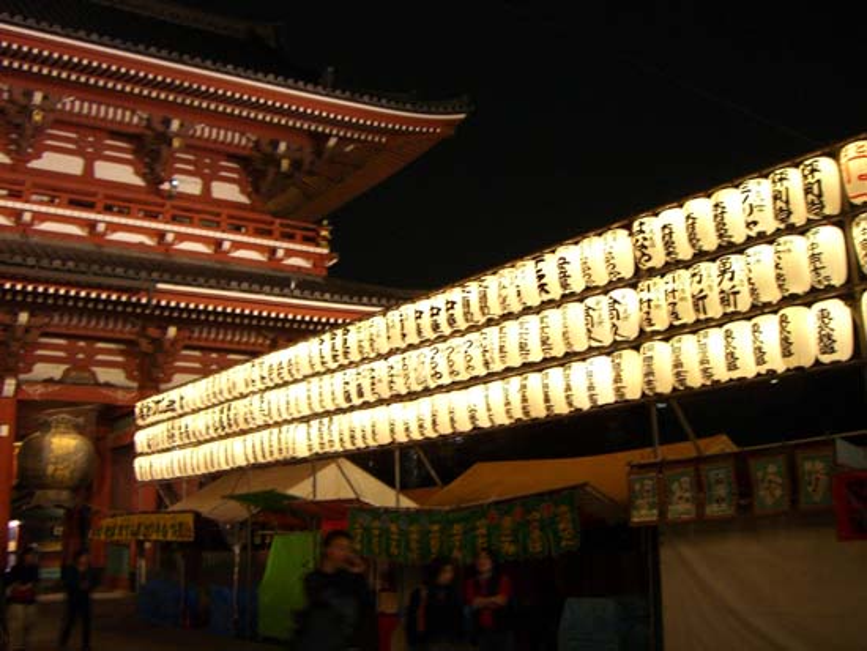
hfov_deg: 49.0
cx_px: 434
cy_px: 326
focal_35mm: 38
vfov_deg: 37.7
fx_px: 952
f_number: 2.7
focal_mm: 6.2
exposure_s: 1/8
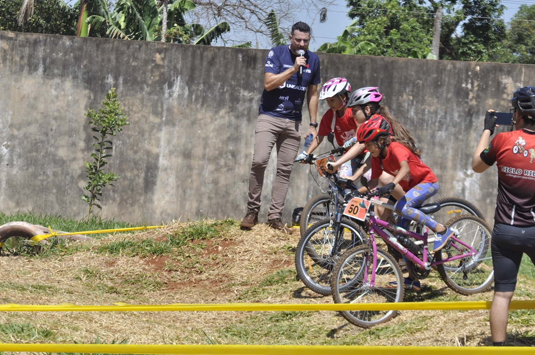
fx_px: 2360
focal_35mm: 159
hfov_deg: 12.9
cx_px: 275
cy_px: 183
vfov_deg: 8.6
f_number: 4
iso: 220
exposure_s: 1/1000
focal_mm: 100
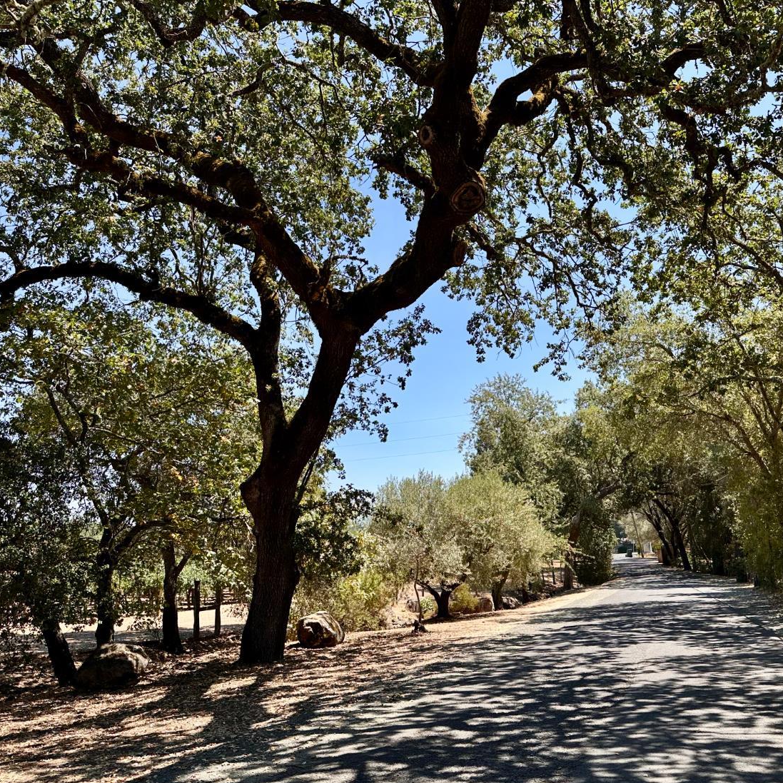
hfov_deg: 55.5
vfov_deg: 55.6
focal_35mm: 29
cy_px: 390
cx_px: 442
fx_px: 742
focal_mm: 6.86
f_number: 1.78
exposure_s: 1/1613
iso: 80
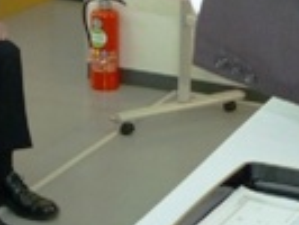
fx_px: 1037
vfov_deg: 12.0
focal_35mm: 120
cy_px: -74
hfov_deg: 16.4
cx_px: 108
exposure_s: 1/50
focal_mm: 4.5
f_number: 2.8
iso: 100
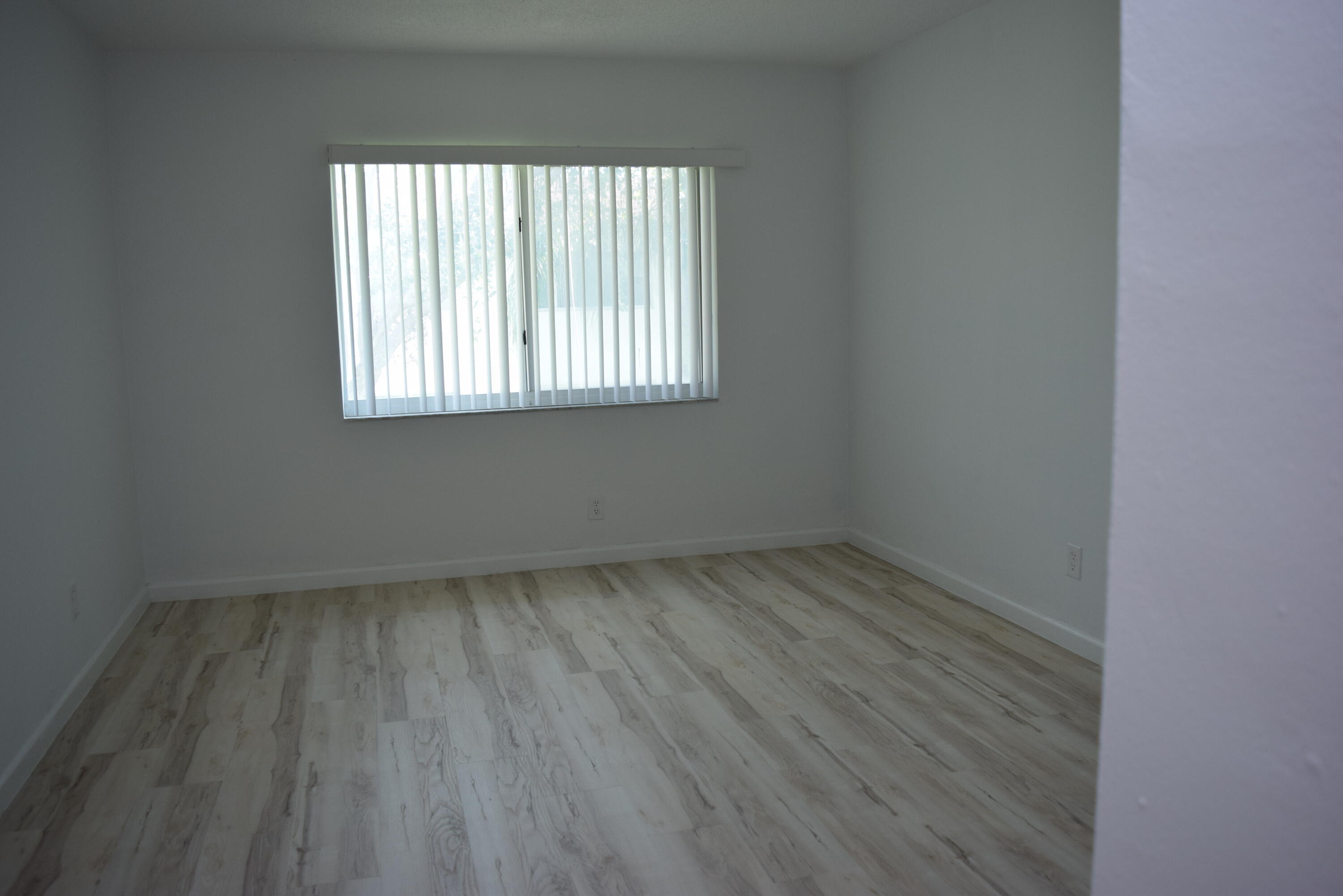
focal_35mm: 27
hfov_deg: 67.4
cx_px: 672
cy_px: 448
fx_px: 1007
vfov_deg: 47.9
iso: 400
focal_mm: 18
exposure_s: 1/80
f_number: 4.5
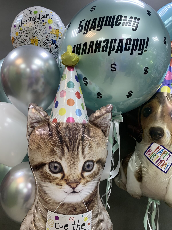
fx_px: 172
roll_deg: -2.0
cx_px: 86
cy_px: 115
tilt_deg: -1.8
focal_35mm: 26
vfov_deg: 67.3
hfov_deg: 53.1
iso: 100
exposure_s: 1/82
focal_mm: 4.25
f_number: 1.8
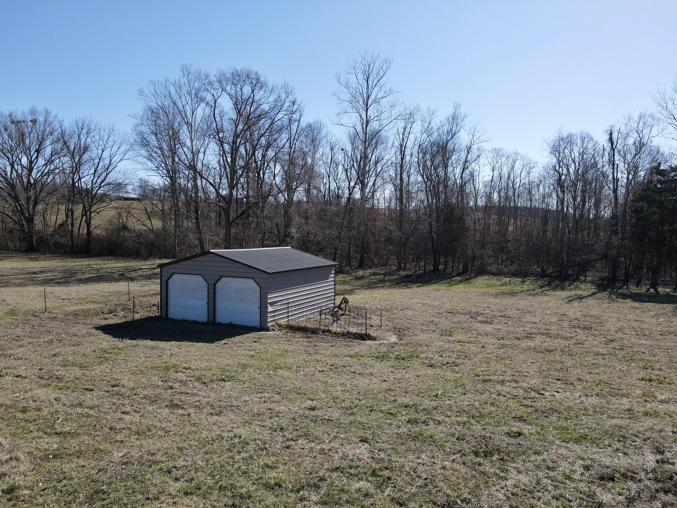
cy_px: 254
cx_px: 338
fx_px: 469
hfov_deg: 71.6
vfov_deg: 56.8
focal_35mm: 24
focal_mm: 4.5
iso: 100
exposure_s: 1/500
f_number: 2.8
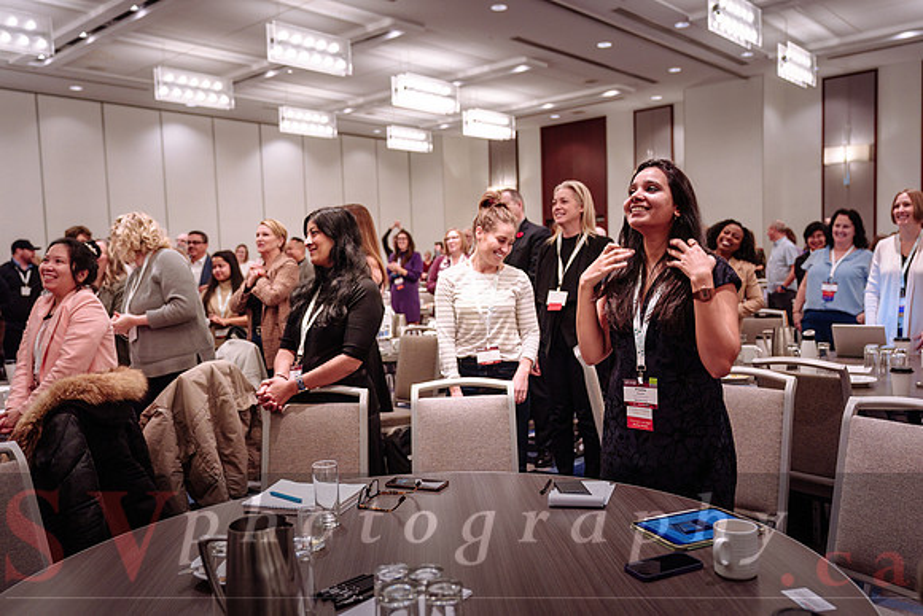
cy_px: 324
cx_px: 485
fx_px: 755
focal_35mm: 29
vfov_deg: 44.3
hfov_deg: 62.8
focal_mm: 28
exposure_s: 1/80
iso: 1600
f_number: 2.8
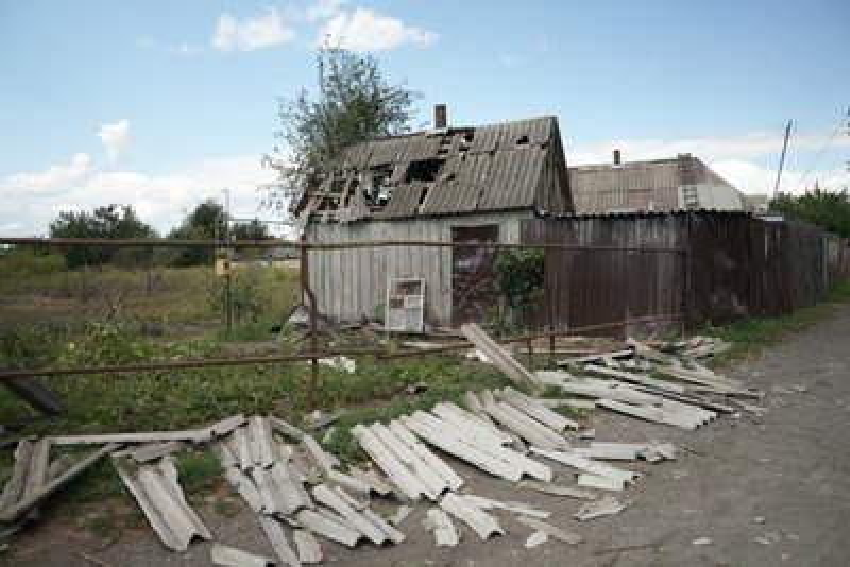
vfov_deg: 53.2
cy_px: 284
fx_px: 567
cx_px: 425
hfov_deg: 73.7
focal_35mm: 24
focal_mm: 24
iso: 100
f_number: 2.8
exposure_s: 1/200
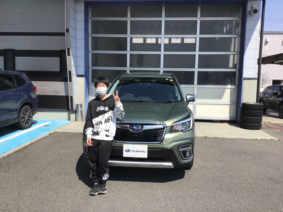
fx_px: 253
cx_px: 142
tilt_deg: -3.8
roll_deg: +0.0
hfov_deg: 58.4
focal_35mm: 31
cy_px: 106
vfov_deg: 45.4
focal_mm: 3.3
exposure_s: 1/1335
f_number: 2.4
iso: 25
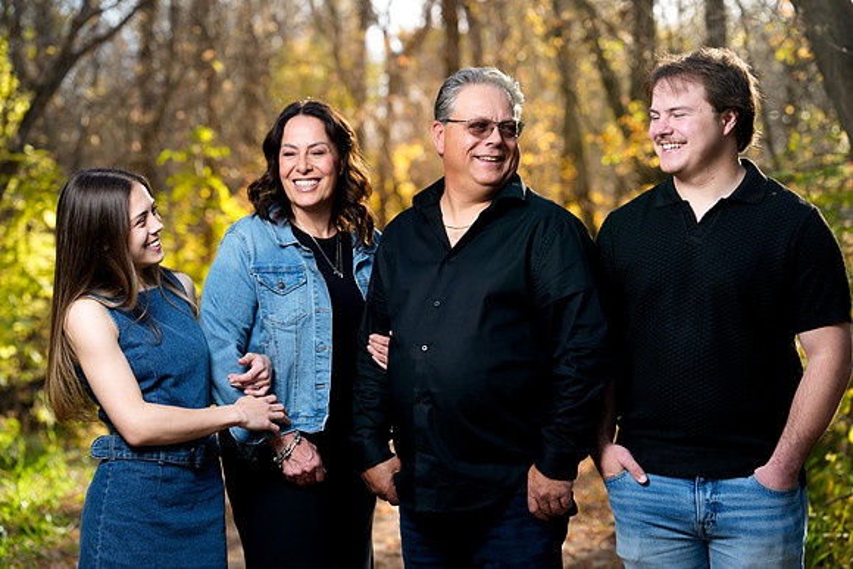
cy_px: 284
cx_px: 426
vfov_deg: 15.9
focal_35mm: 86
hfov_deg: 23.6
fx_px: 2038
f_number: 3.5
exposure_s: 1/160
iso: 400
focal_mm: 86
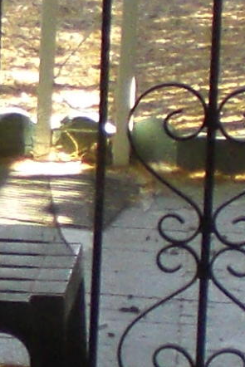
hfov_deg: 4.9
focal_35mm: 268
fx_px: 2733
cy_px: 54
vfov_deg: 7.7
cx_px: -483
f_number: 3.1
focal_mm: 6.3
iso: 200
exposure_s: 1/100
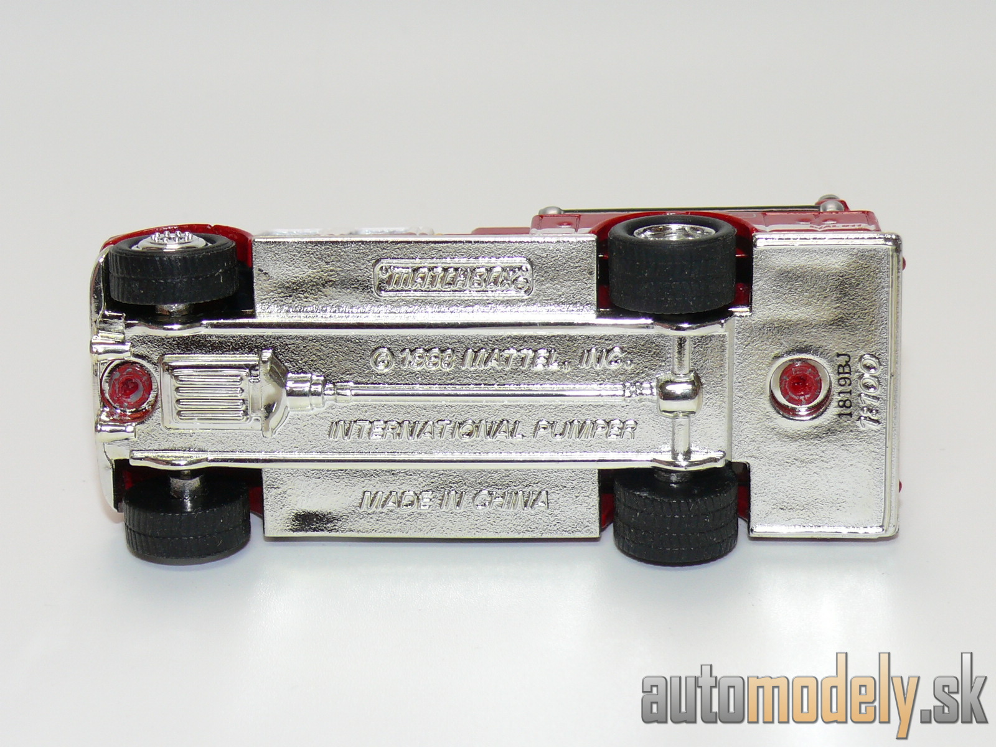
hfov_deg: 19.1
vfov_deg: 14.4
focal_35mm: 103
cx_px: 498
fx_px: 2964
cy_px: 374
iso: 100
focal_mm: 13.5
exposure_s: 1/30
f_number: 4
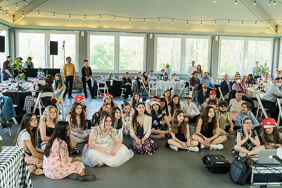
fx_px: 274
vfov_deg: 37.9
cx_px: 141
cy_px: 94
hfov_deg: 54.4
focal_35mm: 35
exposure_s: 1/200
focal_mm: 35
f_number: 5
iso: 1250
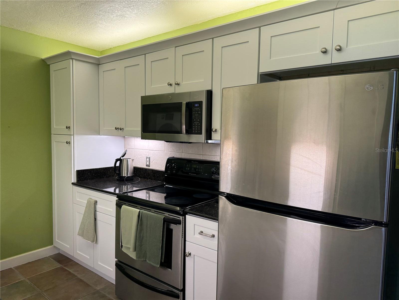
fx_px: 277
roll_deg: -1.1
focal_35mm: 24
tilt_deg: -4.4
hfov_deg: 71.6
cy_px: 150
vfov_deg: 56.8
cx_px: 200
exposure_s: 1/120
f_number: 1.78
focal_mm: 6.76
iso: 125
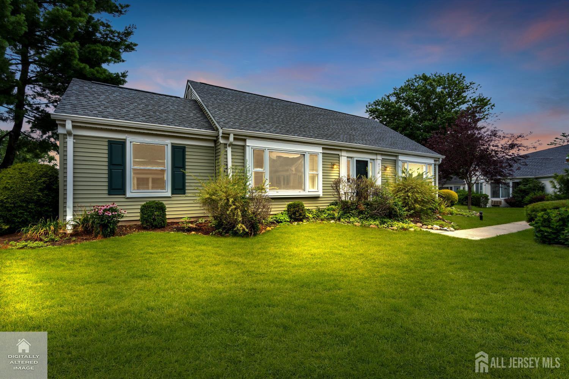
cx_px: 284
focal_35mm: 16
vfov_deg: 73.7
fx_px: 253
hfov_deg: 96.7
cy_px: 190
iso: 200
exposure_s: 1/200
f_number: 8
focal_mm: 16
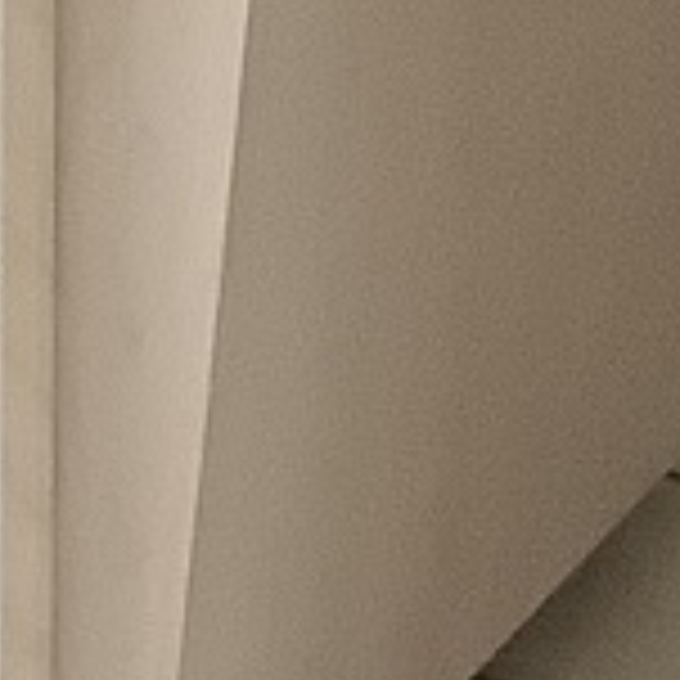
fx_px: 5801
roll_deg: +0.1
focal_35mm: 261
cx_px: 27
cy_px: -1684
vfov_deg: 6.0
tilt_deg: -5.5
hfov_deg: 6.7
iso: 320
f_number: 2.4
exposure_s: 1/60
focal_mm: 3.3
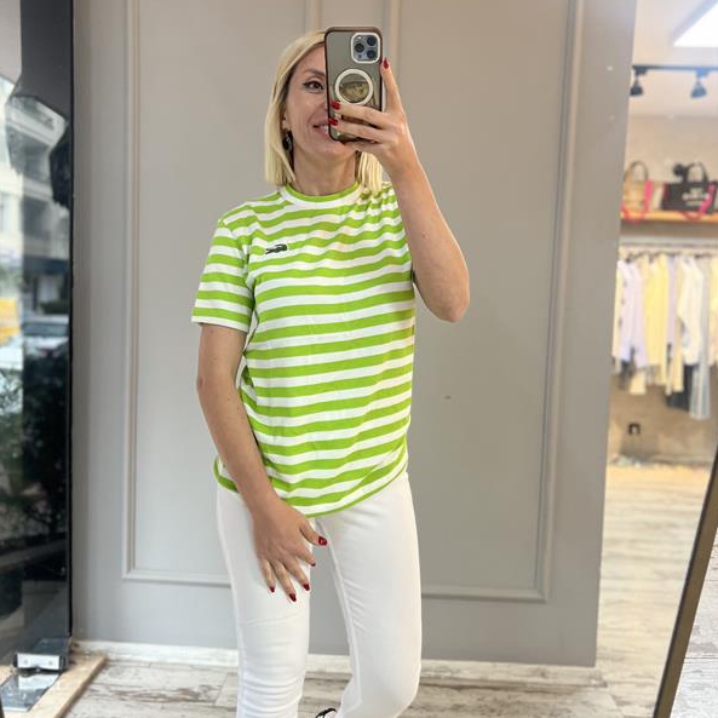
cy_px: 356
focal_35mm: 31
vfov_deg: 52.5
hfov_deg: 52.5
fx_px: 727
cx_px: 358
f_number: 1.5
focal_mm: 5.7
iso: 125
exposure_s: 1/100
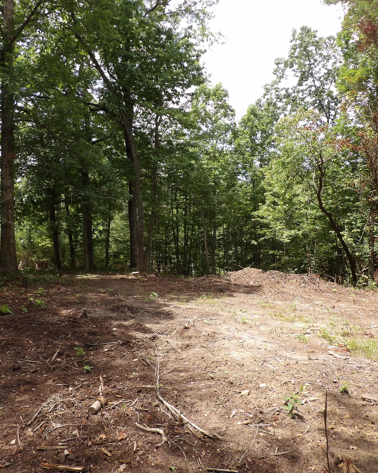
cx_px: 181
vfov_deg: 55.7
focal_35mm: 32
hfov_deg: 45.8
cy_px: 238
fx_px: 447
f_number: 3.2
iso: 100
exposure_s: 1/390
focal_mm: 4.3
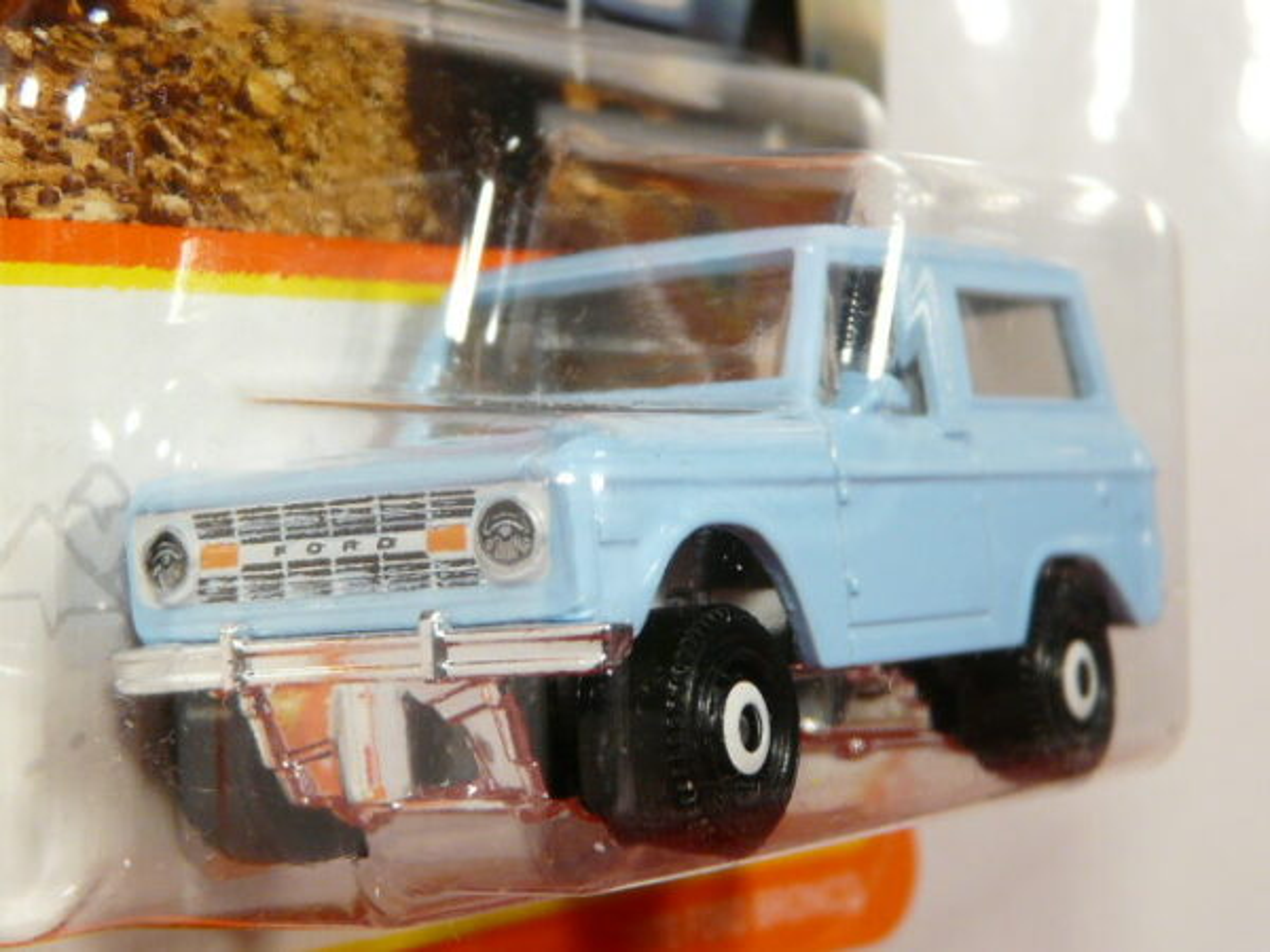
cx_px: 635
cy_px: 476
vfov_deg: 16.6
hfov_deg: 22.0
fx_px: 3265
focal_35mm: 89
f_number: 3.2
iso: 125
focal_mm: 9.2
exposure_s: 1/50
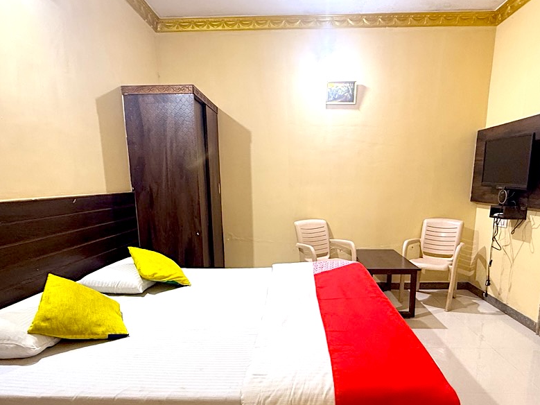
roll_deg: +0.3
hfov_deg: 73.8
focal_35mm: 23
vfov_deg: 57.9
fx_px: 359
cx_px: 288
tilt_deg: -11.9
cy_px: 259
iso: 250
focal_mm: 2.22
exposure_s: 1/50
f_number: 2.2
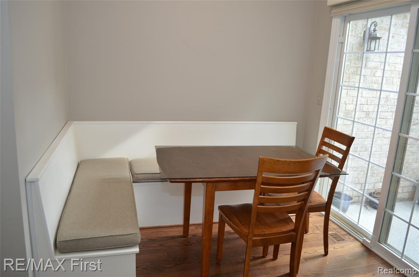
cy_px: 138
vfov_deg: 47.7
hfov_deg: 67.5
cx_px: 210
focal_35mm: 27
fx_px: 314
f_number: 4.5
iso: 400
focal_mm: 18
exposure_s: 1/80
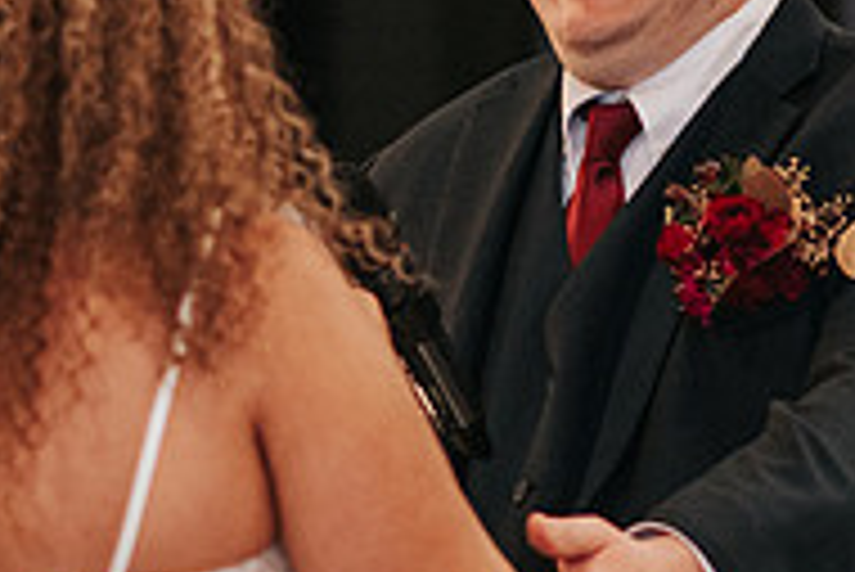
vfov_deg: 3.5
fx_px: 9269
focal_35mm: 390
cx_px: 639
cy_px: 286
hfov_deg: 5.3
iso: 800
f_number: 1.8
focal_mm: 85
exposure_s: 1/160
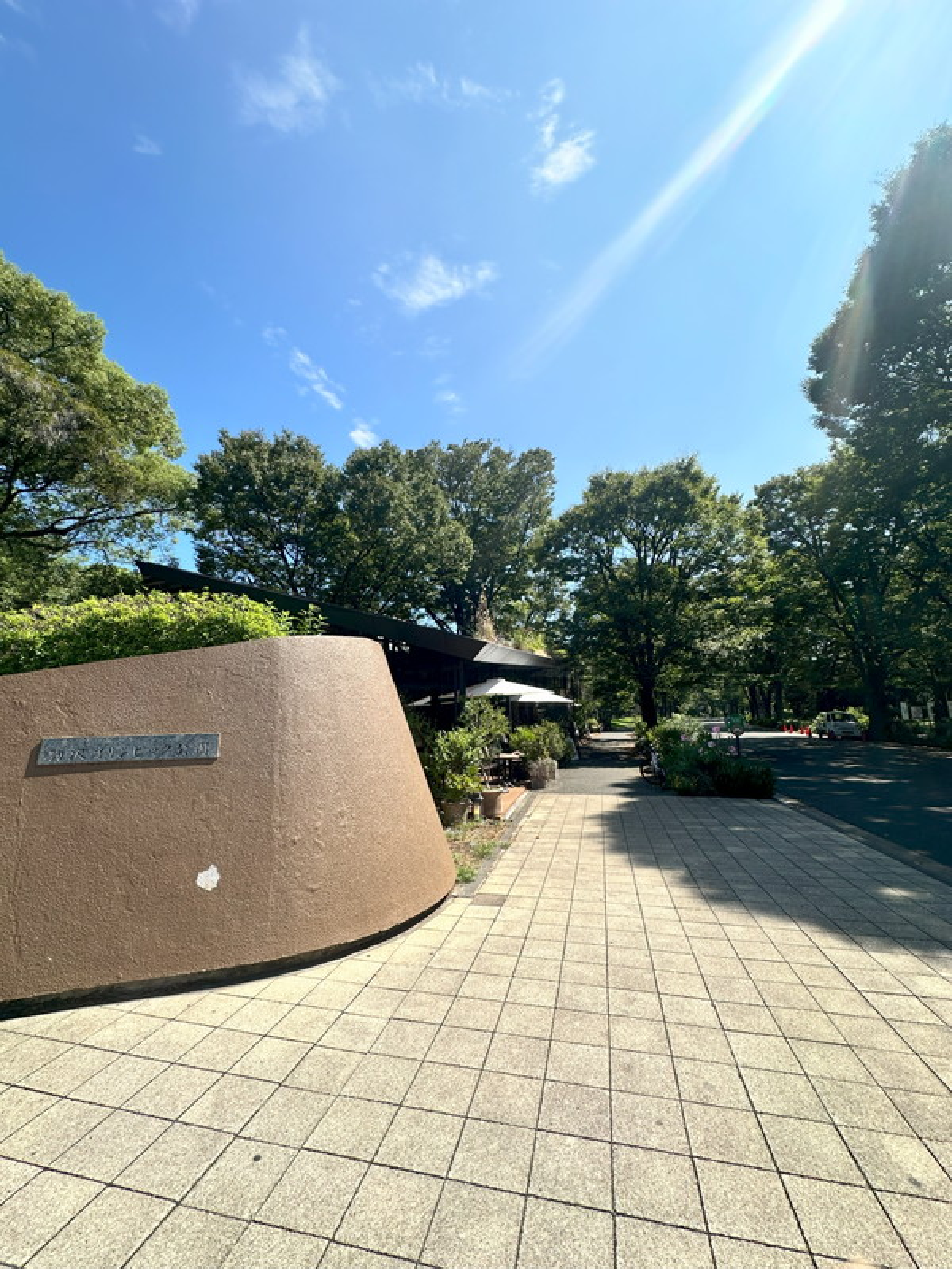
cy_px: 634
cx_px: 476
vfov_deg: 102.1
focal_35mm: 14
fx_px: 513
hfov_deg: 85.7
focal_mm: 2.22
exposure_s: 1/2353
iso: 50
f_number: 2.2
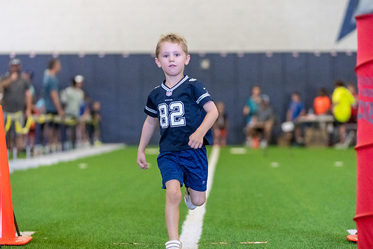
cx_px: 193
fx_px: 1389
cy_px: 126
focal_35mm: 134
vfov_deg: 10.2
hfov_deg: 15.3
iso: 16000
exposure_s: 1/1000
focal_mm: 111
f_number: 2.8
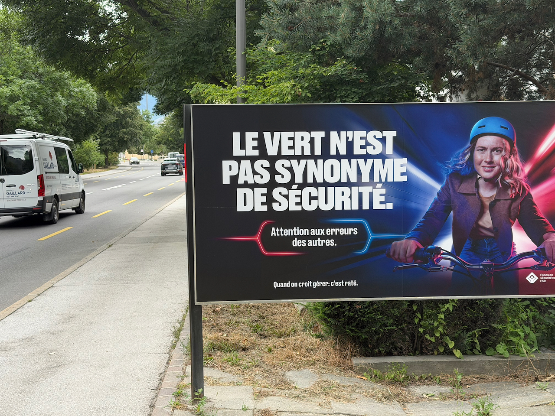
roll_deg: +1.0
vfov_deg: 30.3
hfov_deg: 39.7
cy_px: 208
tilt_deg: -5.0
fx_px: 770
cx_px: 278
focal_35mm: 48
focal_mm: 6.76
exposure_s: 1/231
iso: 64
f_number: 1.78
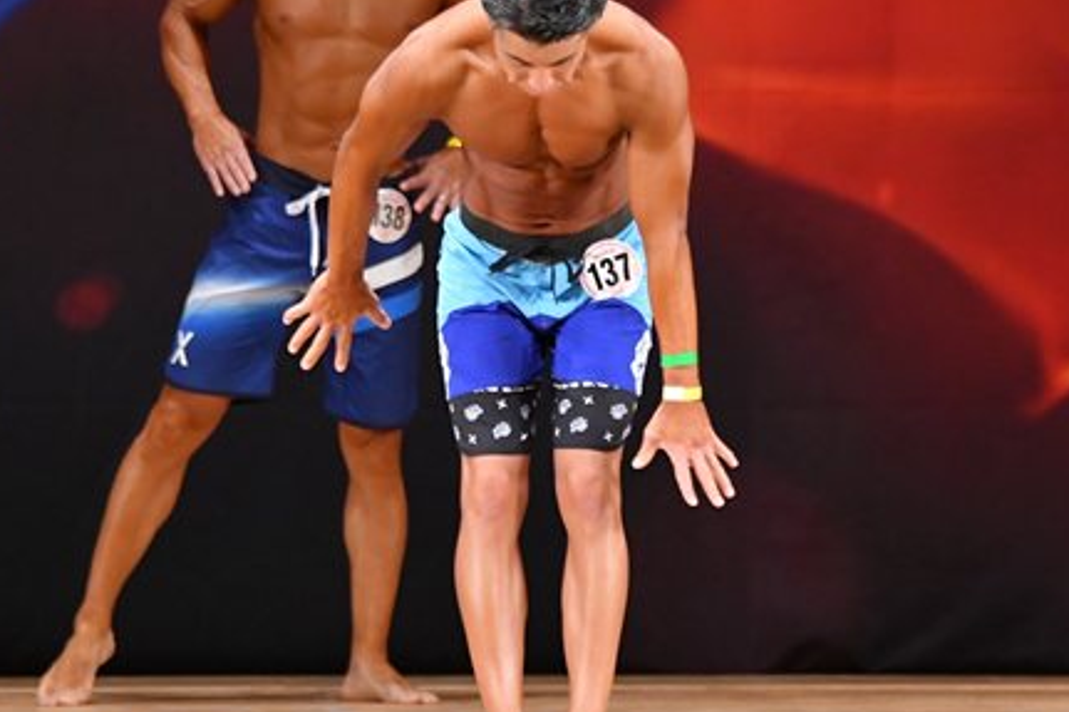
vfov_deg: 3.2
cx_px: 577
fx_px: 12822
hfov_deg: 4.8
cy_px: 236
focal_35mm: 432
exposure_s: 1/400
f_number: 5.6
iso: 3200
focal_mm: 160
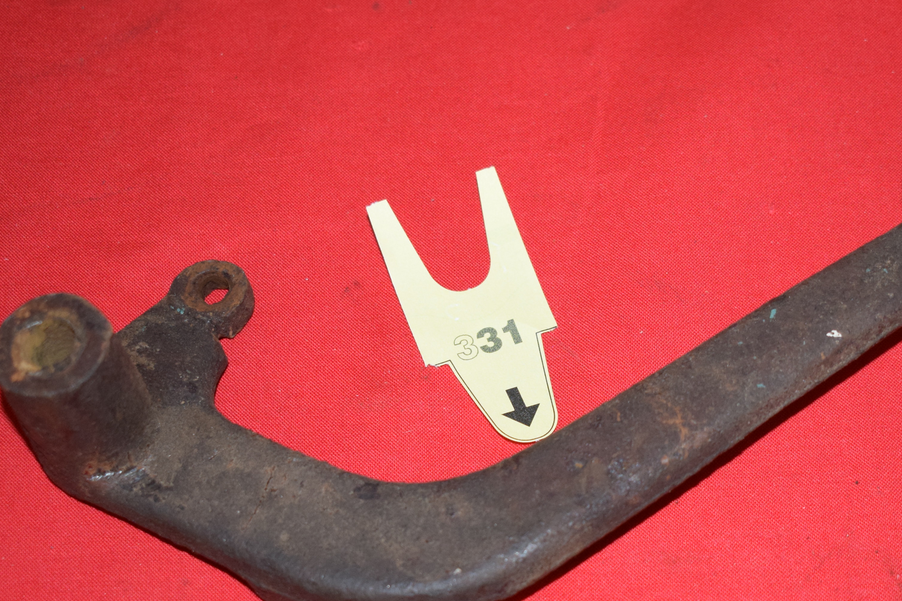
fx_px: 1973
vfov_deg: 17.3
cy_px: 362
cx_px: 584
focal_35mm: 79
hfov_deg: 25.6
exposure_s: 1/200
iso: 1250
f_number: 5
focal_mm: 35
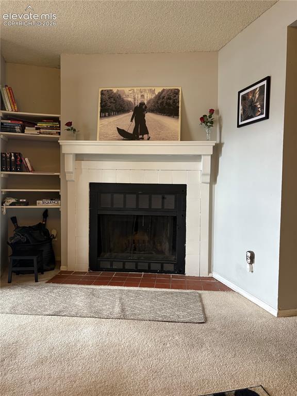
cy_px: 198
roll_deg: -0.7
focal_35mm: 26
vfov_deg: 67.3
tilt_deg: -2.9
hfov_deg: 53.1
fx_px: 297
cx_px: 148
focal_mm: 5.96
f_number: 1.6
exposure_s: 1/60
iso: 200
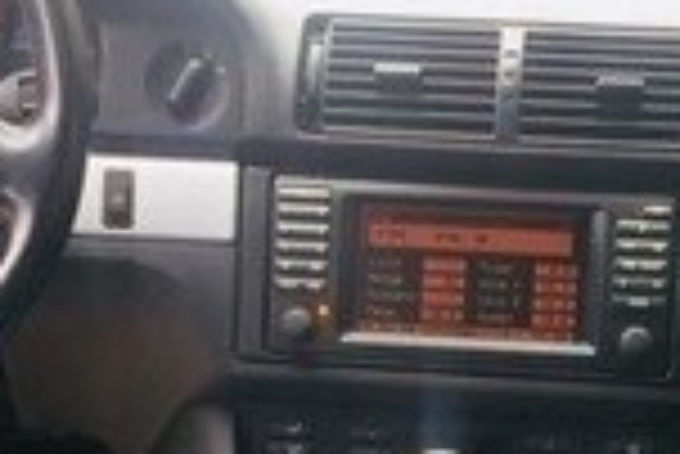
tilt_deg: -26.2
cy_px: 701
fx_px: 1872
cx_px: 486
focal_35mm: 99
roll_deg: -2.4
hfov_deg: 20.5
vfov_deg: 13.0
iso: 32
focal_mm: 4.15
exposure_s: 1/33
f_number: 2.2
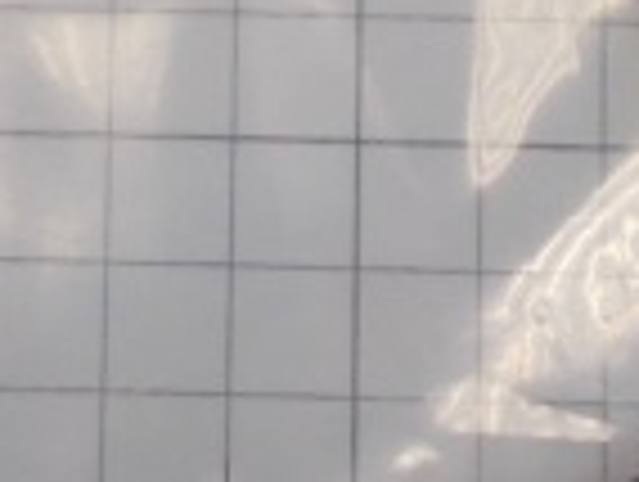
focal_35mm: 117
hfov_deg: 16.7
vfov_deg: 12.2
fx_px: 2163
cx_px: 171
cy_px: -203
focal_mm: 4.6
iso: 80
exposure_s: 1/25
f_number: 3.2
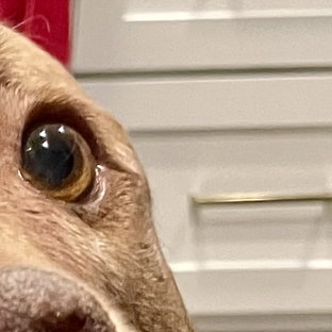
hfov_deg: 10.2
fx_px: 1704
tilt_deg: -28.7
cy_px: 801
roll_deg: +2.4
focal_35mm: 157
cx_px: -366
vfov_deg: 9.8
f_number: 1.6
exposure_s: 1/60
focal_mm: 4.2
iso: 400
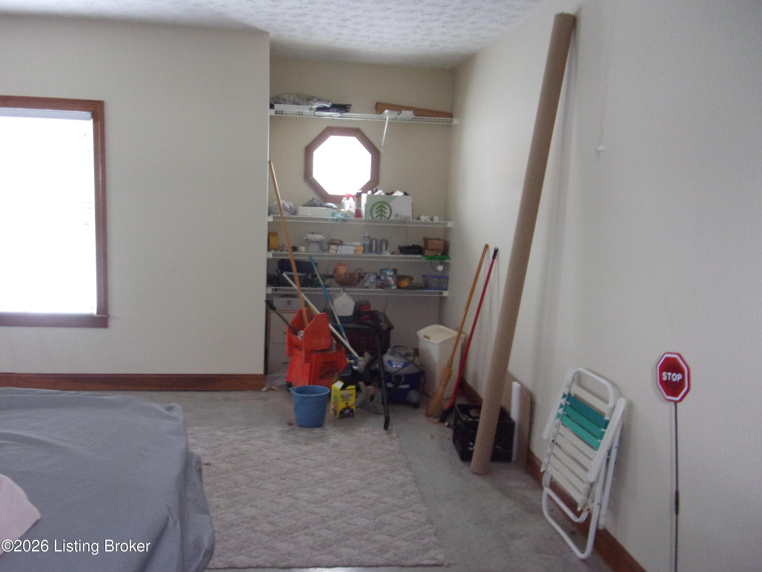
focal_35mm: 28
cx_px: 381
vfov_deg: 49.7
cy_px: 286
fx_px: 616
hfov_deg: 63.4
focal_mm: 5.1
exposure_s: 1/34
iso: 400
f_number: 3.9
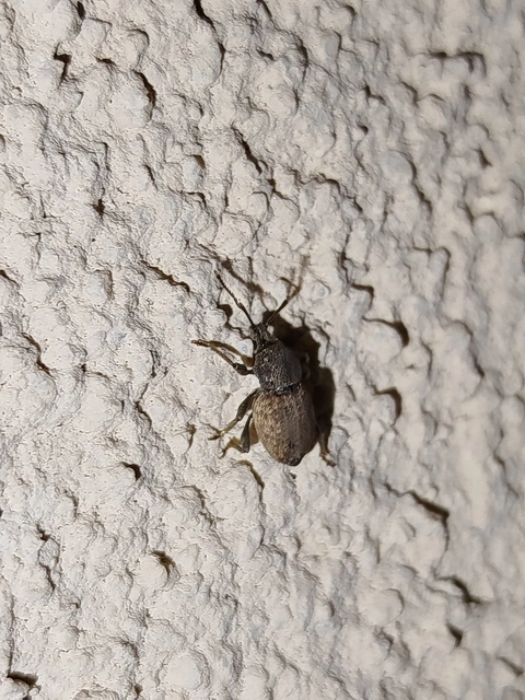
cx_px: 262
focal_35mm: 88
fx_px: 1780
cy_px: 350
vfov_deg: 22.3
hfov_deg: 16.8
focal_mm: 5.31
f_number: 1.7
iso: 64
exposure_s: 1/50
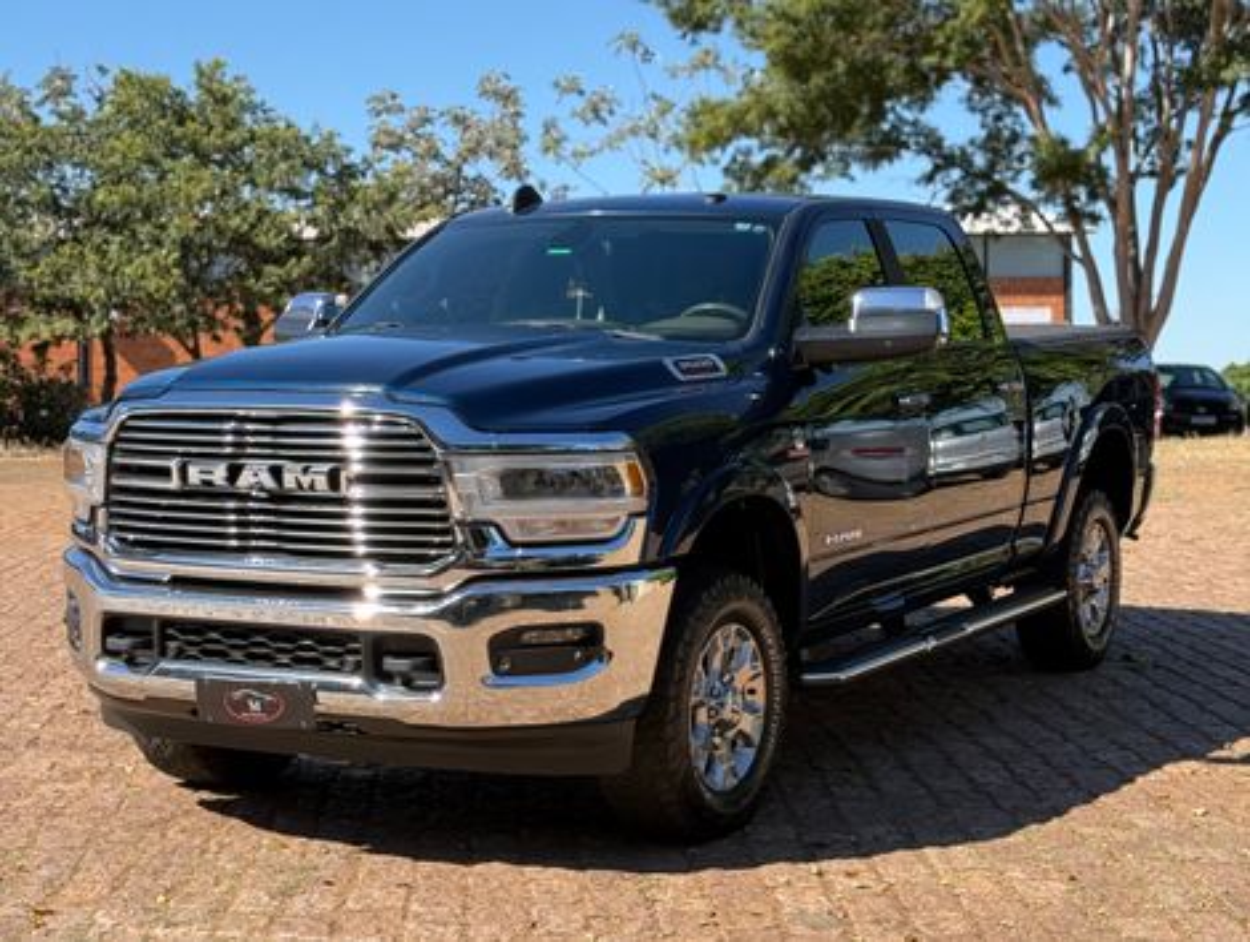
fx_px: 1736
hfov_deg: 39.6
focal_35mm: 48
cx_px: 625
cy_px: 471
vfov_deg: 30.3
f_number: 1.78
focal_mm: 6.76
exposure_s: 1/1242
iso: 100
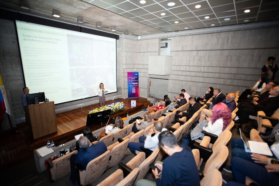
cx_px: 140
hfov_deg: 93.3
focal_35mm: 17
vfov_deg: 70.5
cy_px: 93
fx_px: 132
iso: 2000
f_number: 3.2
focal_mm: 17
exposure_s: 1/250
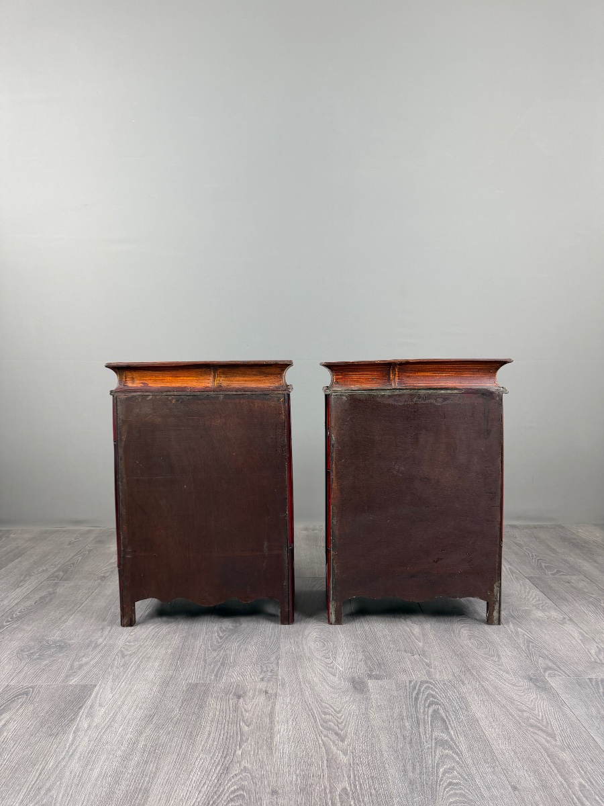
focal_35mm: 24
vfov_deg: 71.6
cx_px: 302
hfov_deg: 56.8
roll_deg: +0.1
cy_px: 403
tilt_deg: -3.8
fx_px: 558
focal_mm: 6.76
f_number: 1.78
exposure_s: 1/100
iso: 160
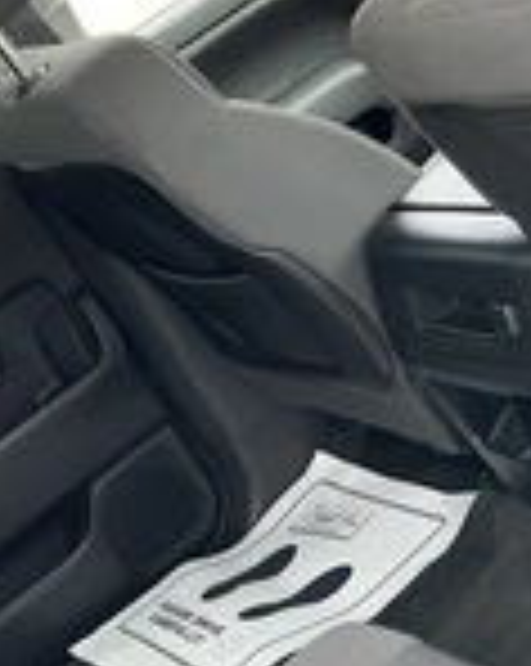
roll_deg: +34.4
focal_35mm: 74
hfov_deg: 20.7
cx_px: 243
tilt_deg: -24.5
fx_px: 1457
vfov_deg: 25.4
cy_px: 522
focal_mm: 3
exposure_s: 1/122
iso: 50
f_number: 1.8
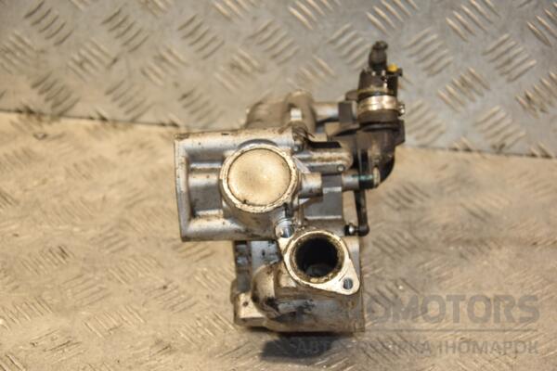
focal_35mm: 93
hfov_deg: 21.9
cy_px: 186
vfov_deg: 14.7
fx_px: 1439
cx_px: 278
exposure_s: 1/160
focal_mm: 62
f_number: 5.3
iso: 800
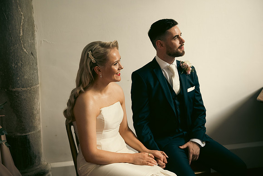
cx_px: 132
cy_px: 88
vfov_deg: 24.2
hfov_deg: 35.6
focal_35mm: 56
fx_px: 409
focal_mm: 56
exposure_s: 1/160
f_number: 3.5
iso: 800
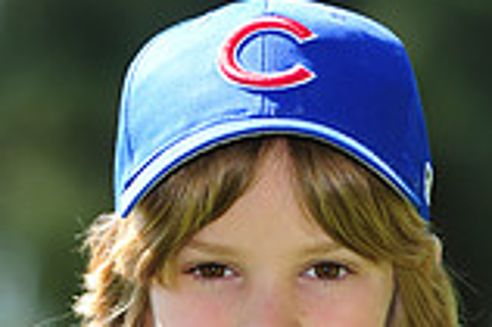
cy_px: 483
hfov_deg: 3.4
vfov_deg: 2.3
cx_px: 305
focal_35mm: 604
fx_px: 8246
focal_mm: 165
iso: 200
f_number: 4.5
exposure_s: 1/500
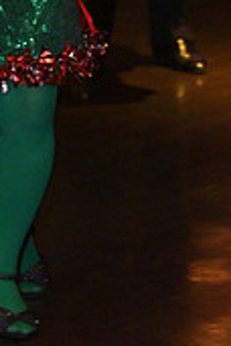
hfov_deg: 3.9
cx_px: 157
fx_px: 3426
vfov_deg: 5.7
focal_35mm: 356
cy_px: -117
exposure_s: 1/100
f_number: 4
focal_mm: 105
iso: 4000
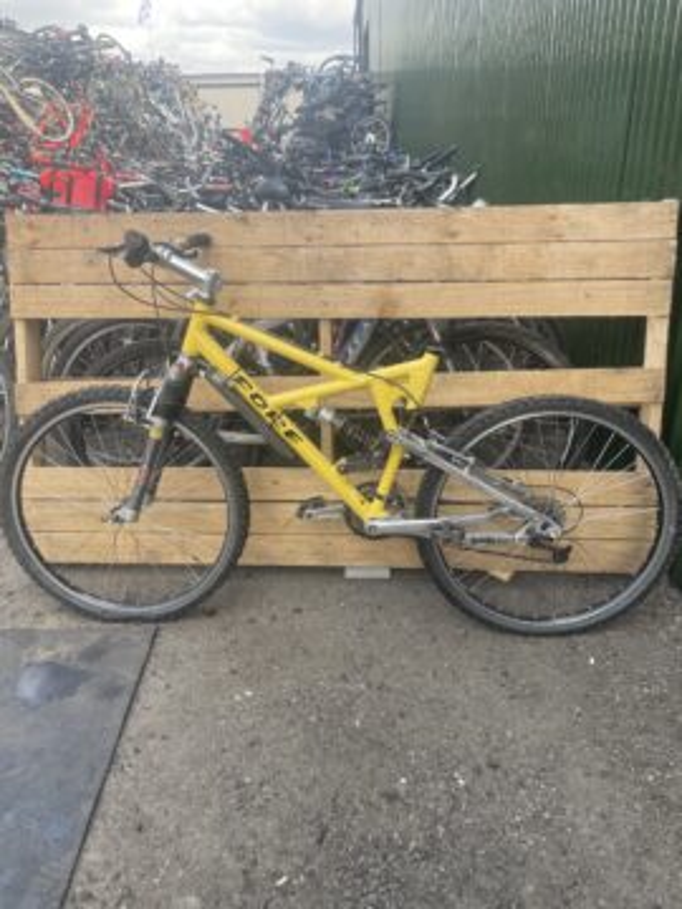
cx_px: 341
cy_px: 454
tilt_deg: -24.9
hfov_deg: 53.1
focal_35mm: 26
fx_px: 683
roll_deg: -0.1
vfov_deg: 67.3
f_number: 1.6
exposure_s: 1/367
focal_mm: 4.2
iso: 32
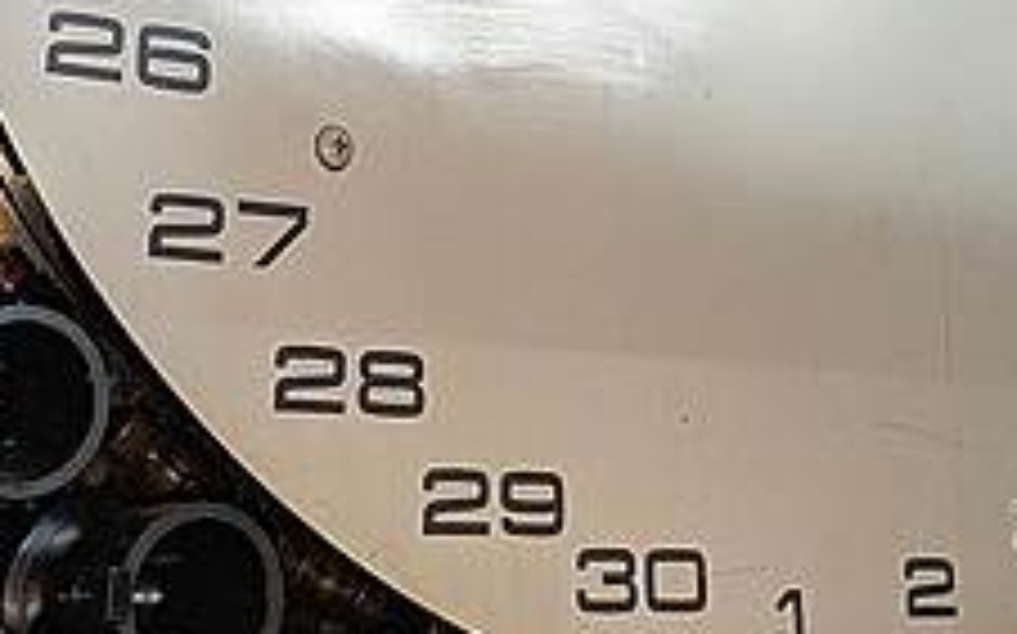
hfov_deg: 27.5
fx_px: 2078
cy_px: -115
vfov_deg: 16.7
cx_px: 531
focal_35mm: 75
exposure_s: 1/50
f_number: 1.89
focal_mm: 5.43
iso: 160
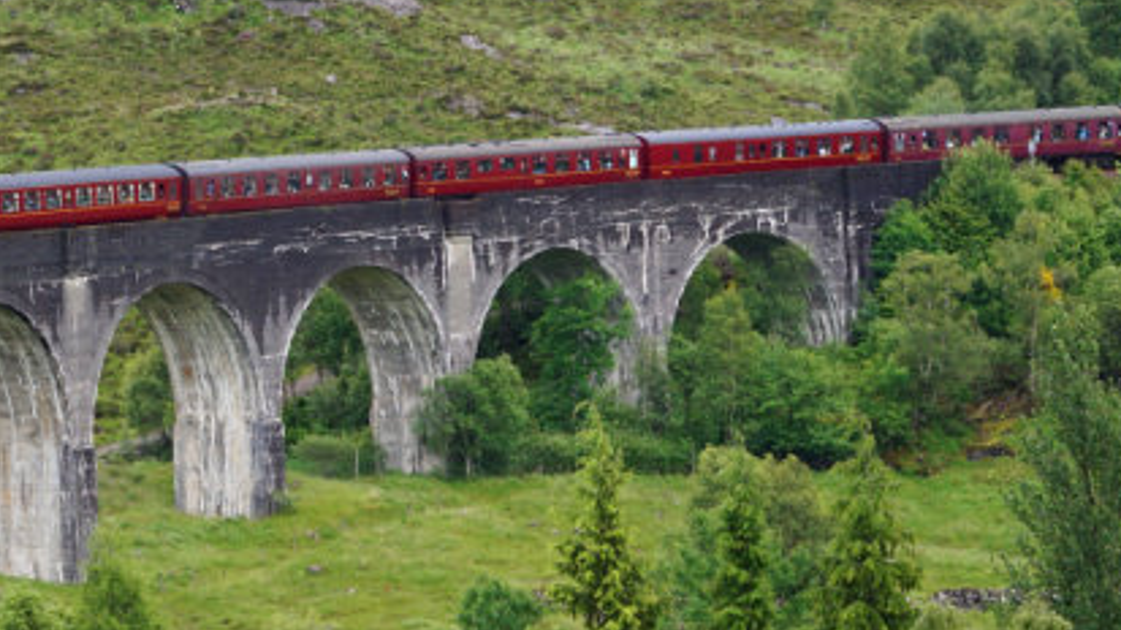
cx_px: 163
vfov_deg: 5.7
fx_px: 6329
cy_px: 315
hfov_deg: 10.1
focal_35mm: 213
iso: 200
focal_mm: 70
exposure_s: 1/125
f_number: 4.5
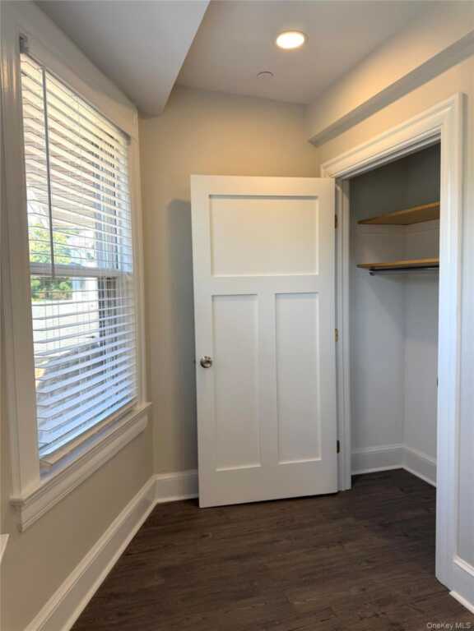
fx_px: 438
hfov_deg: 56.8
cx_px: 237
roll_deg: +1.2
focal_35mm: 24
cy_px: 316
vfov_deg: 71.6
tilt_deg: -4.0
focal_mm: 6.76
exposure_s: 1/186
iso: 80
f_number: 1.78
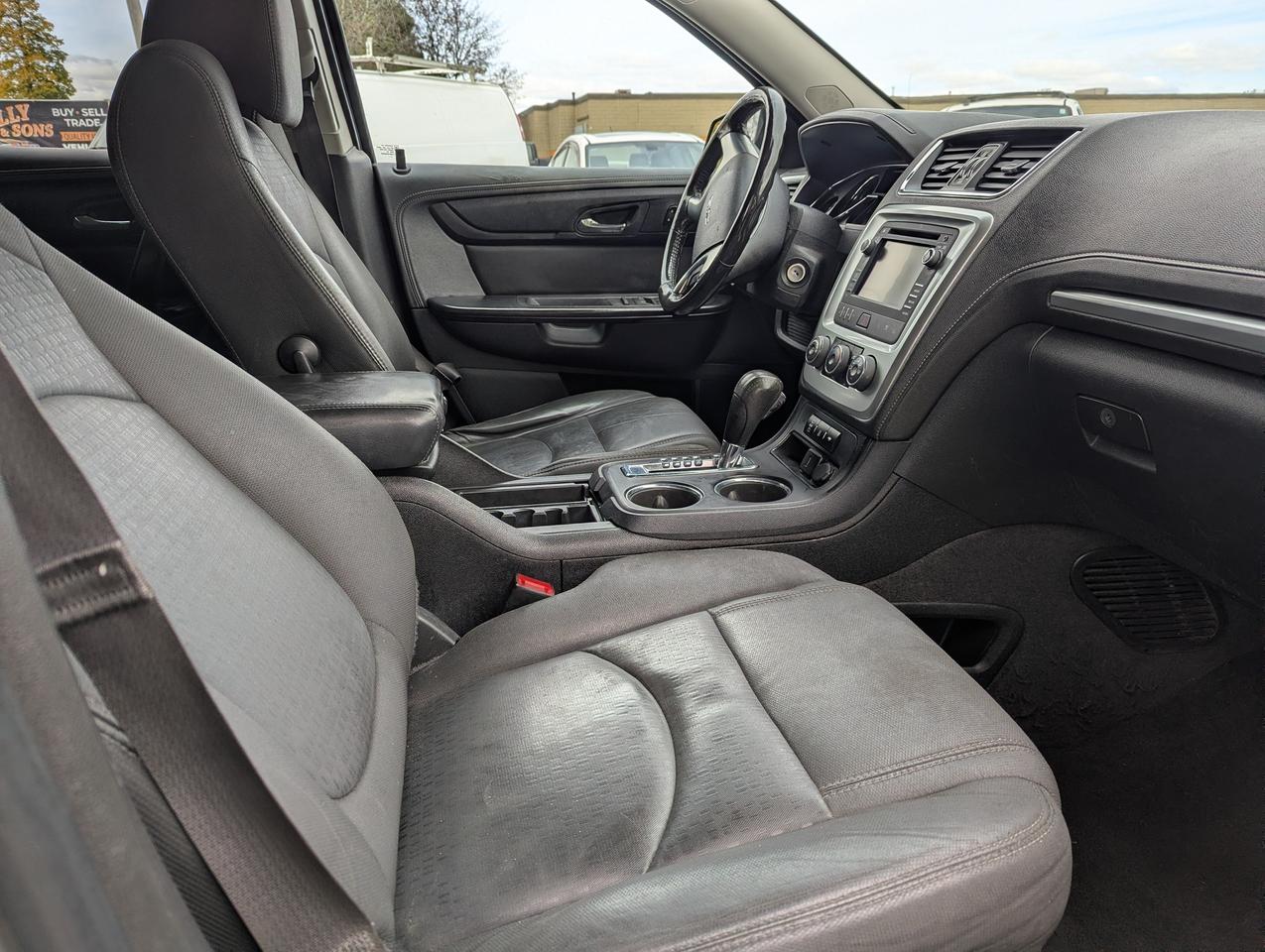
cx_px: 632
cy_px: 476
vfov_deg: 56.9
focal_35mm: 24
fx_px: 878
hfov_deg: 71.5
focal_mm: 6.81
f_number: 1.85
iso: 42
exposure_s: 1/547
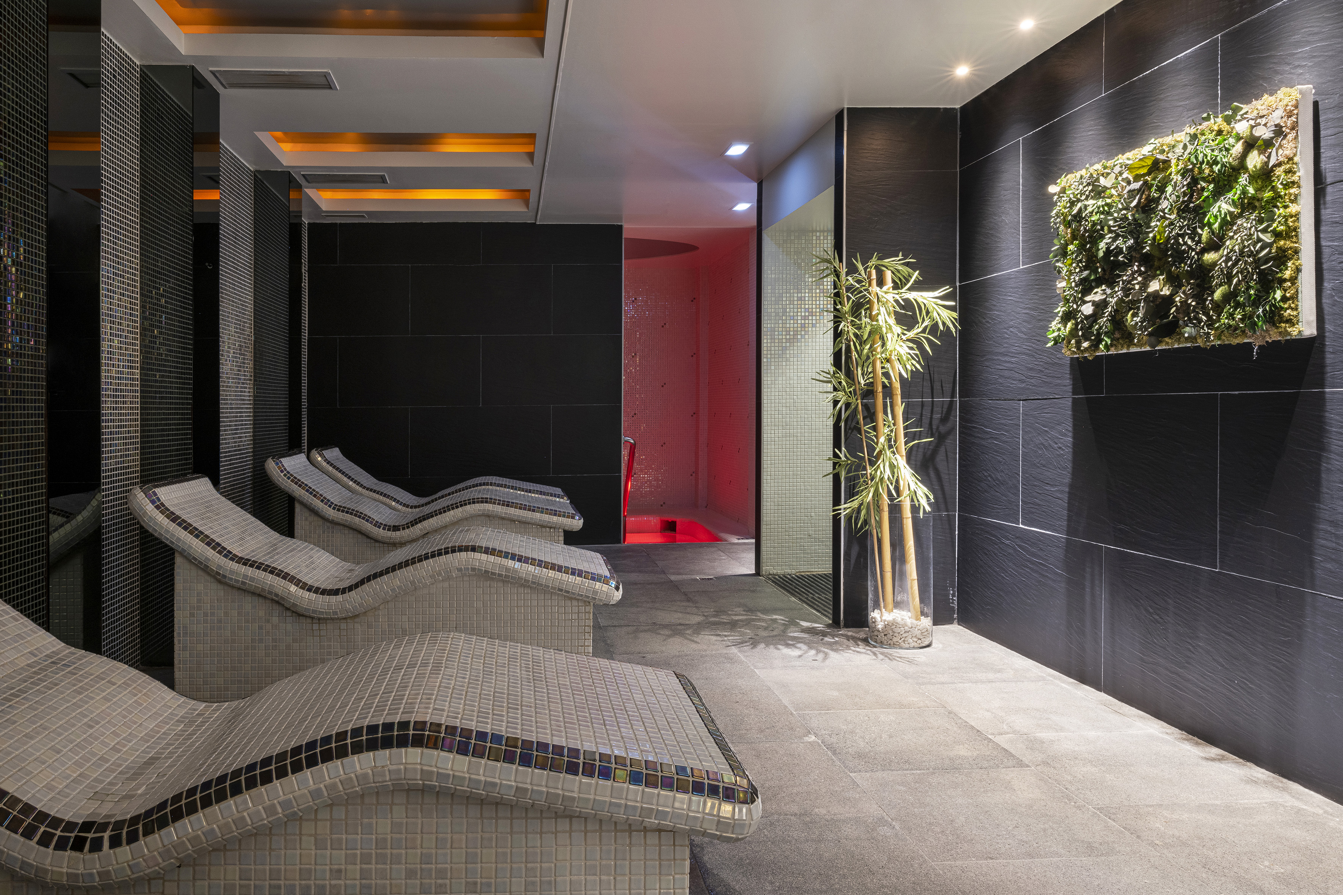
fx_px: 895
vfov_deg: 53.1
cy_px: 448
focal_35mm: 24
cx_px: 672
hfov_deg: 73.7
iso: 200
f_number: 16
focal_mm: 24
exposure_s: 30
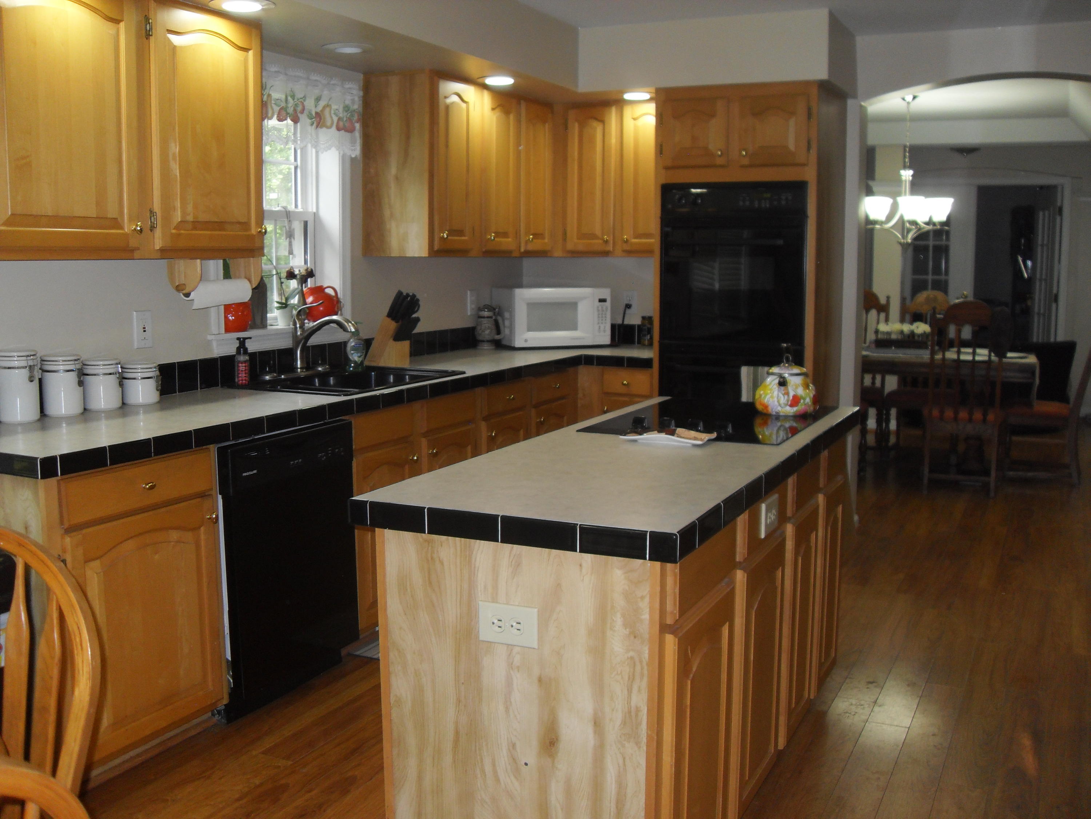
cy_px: 410
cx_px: 546
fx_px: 1072
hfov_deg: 54.0
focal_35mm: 34
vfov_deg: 41.8
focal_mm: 6.3
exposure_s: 1/45
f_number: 2.8
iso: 100
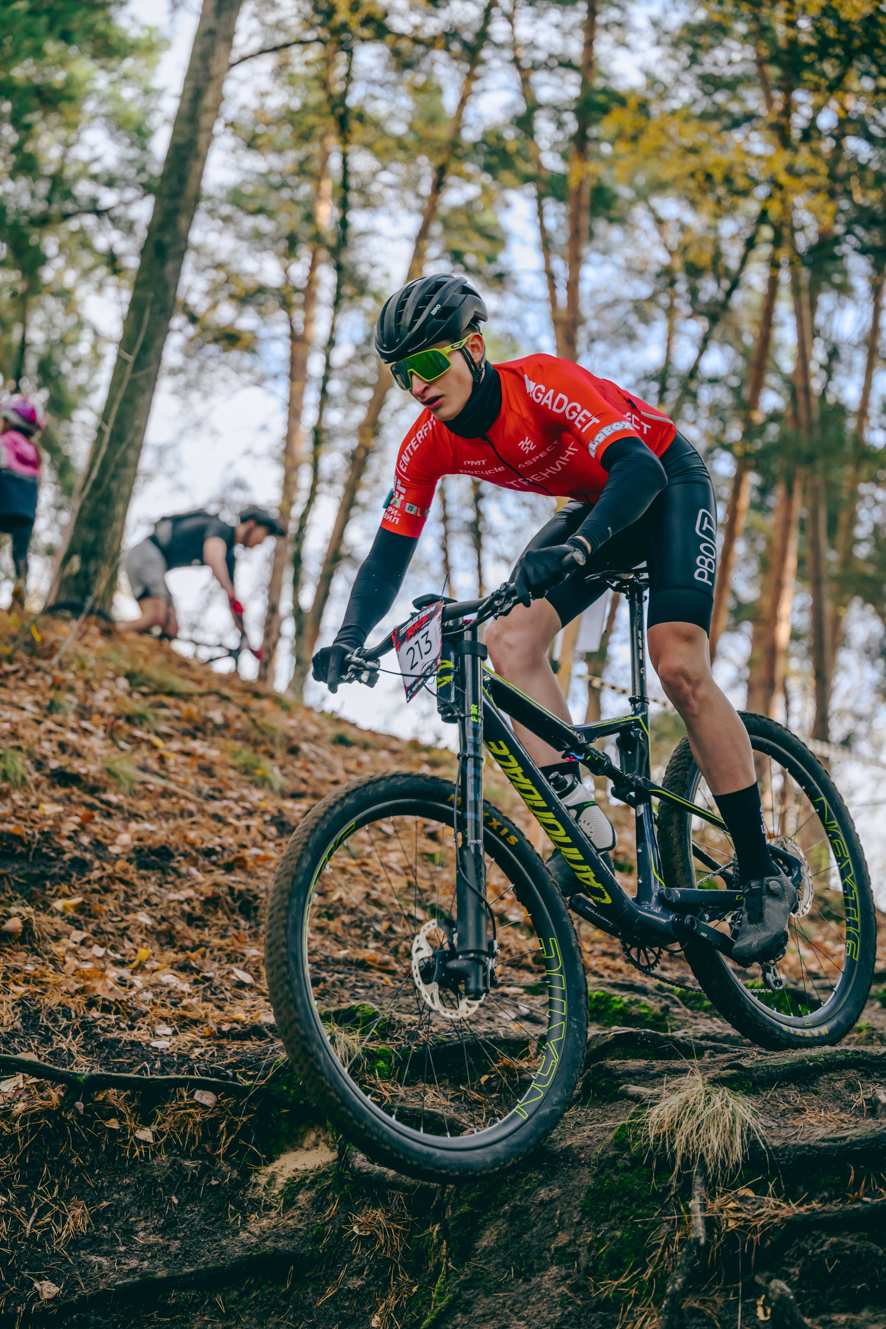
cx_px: 443
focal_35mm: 70
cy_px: 664
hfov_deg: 19.5
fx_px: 2584
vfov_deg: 28.8
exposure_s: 1/1000
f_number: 2.8
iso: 720
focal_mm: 70
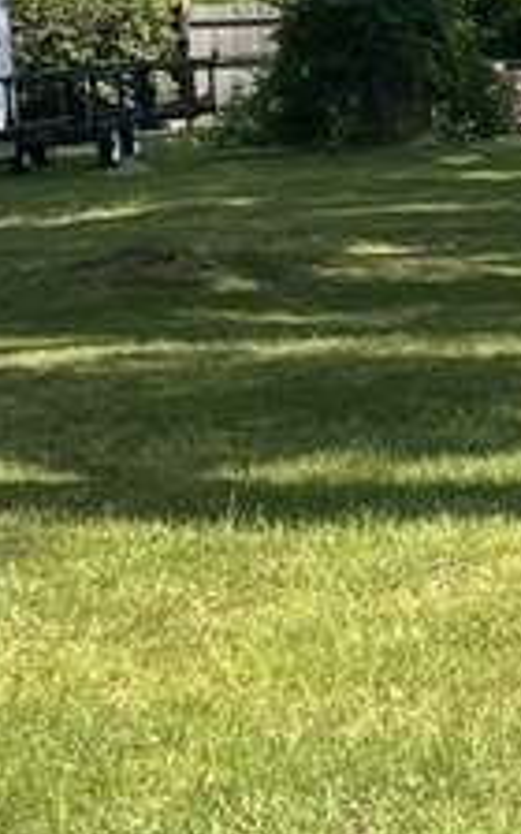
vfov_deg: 16.4
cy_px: 82
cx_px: 432
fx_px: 2863
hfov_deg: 10.4
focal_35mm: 126
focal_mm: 5.7
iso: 50
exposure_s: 1/2165
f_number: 1.5
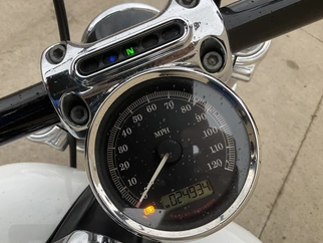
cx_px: 129
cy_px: 132
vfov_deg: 39.7
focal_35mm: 36
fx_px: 336
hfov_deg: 51.0
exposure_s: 1/222
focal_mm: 3
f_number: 1.8
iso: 20
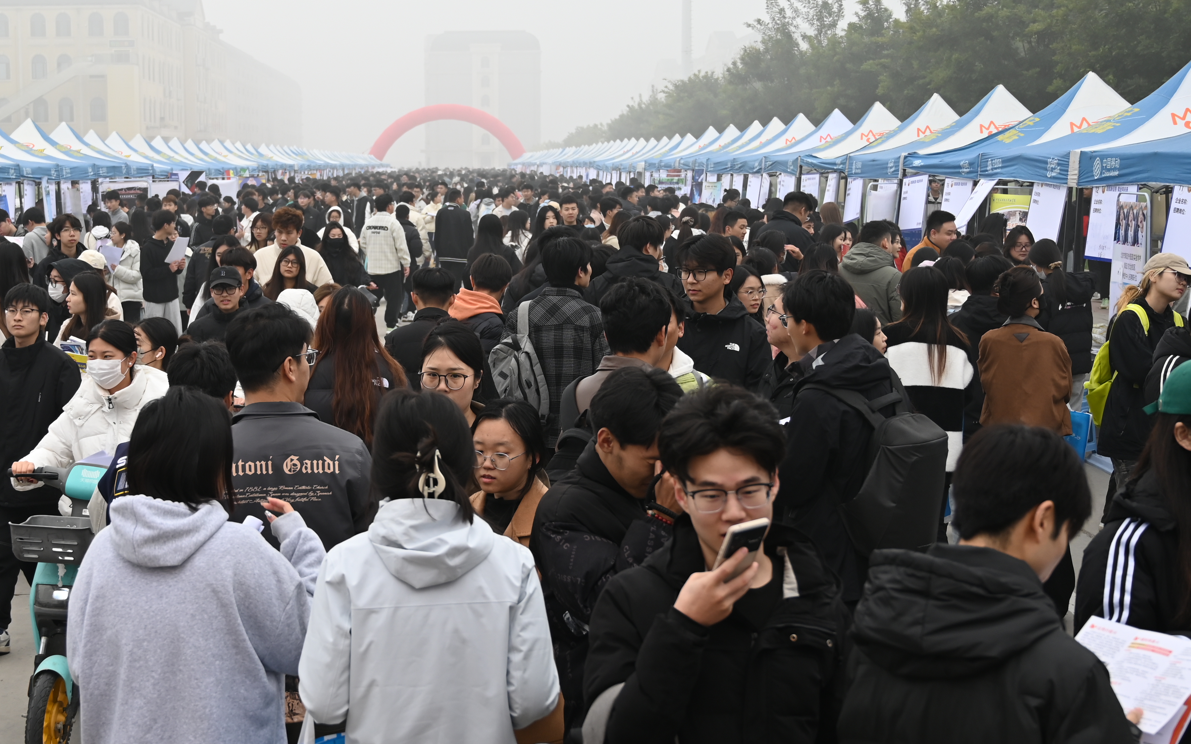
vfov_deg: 22.4
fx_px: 1882
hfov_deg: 34.8
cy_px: 367
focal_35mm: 58
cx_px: 407
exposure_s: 1/250
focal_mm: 34
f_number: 4
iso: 220
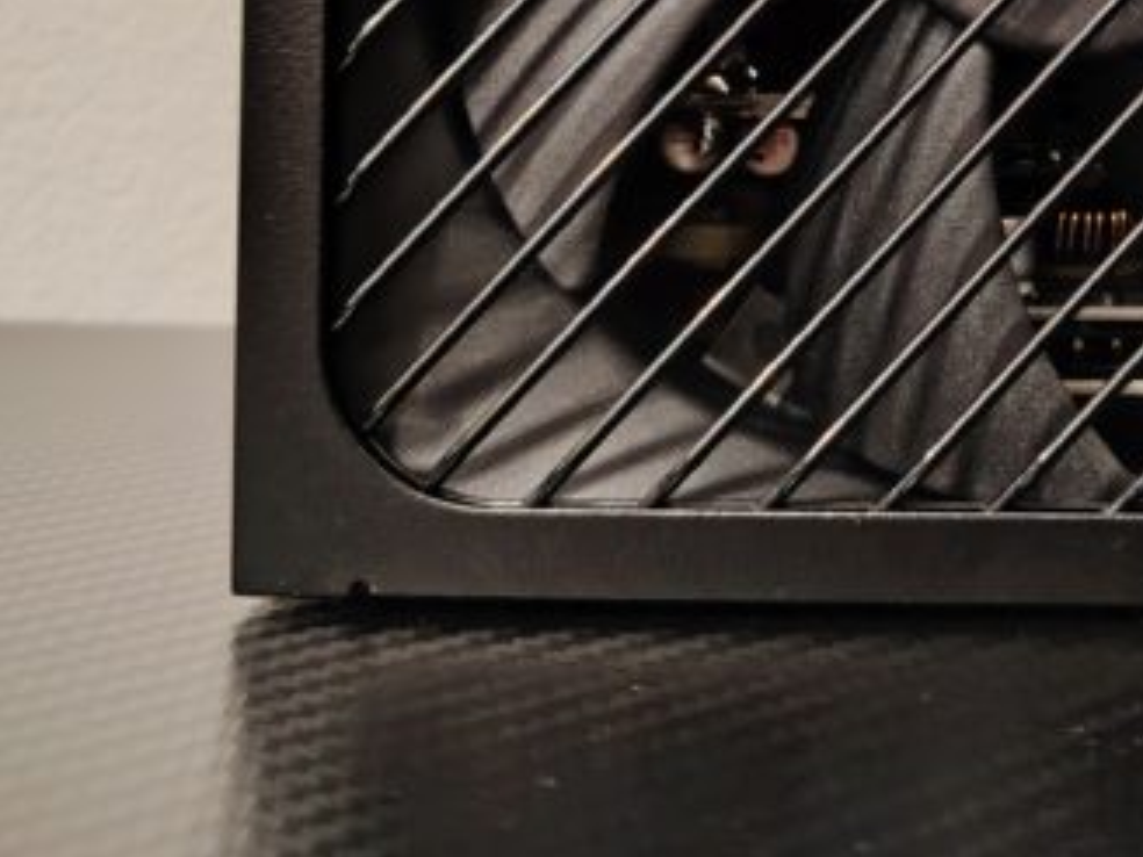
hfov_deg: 31.8
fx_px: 1882
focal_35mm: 57
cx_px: 1077
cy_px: -99
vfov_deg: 23.9
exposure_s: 1/20
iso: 1241
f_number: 1.75
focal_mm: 5.25
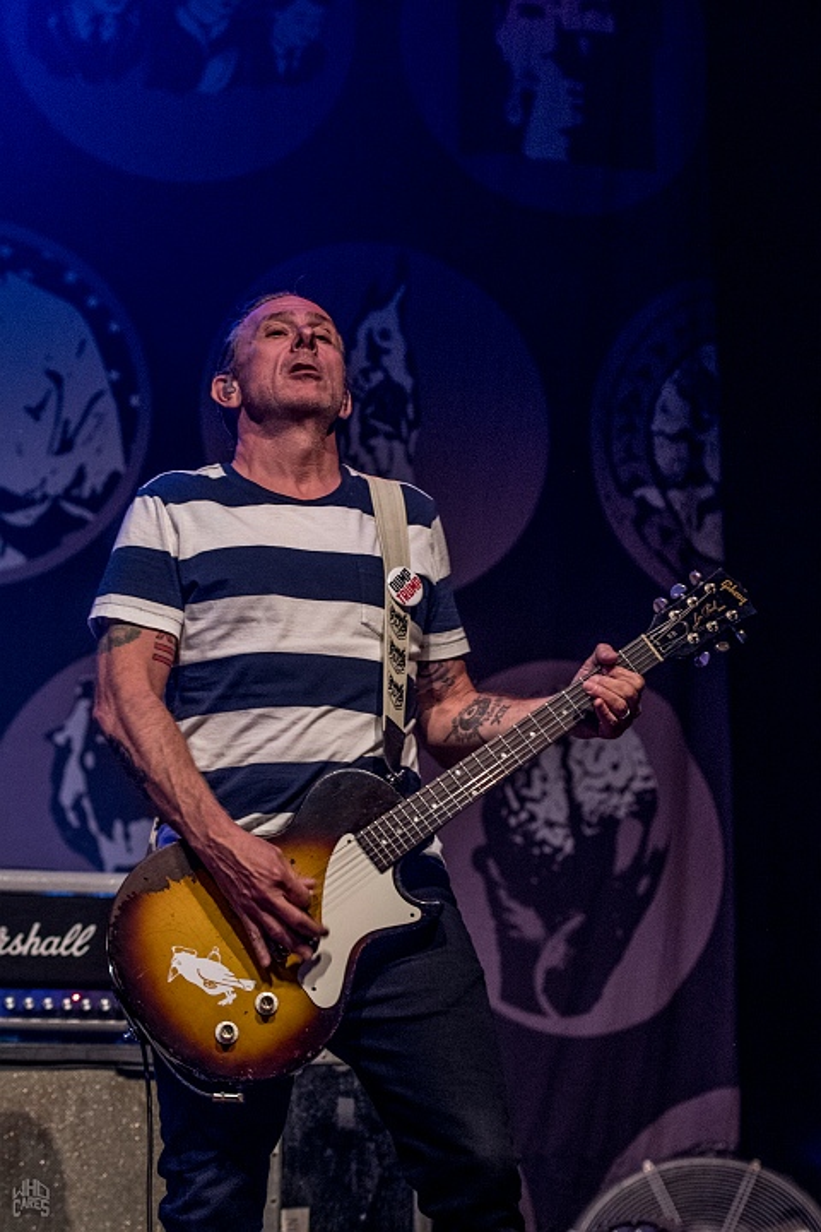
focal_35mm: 105
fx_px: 3592
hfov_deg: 13.0
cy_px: 616
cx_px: 410
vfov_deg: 19.5
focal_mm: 70
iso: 1000
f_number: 2.8
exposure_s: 1/160
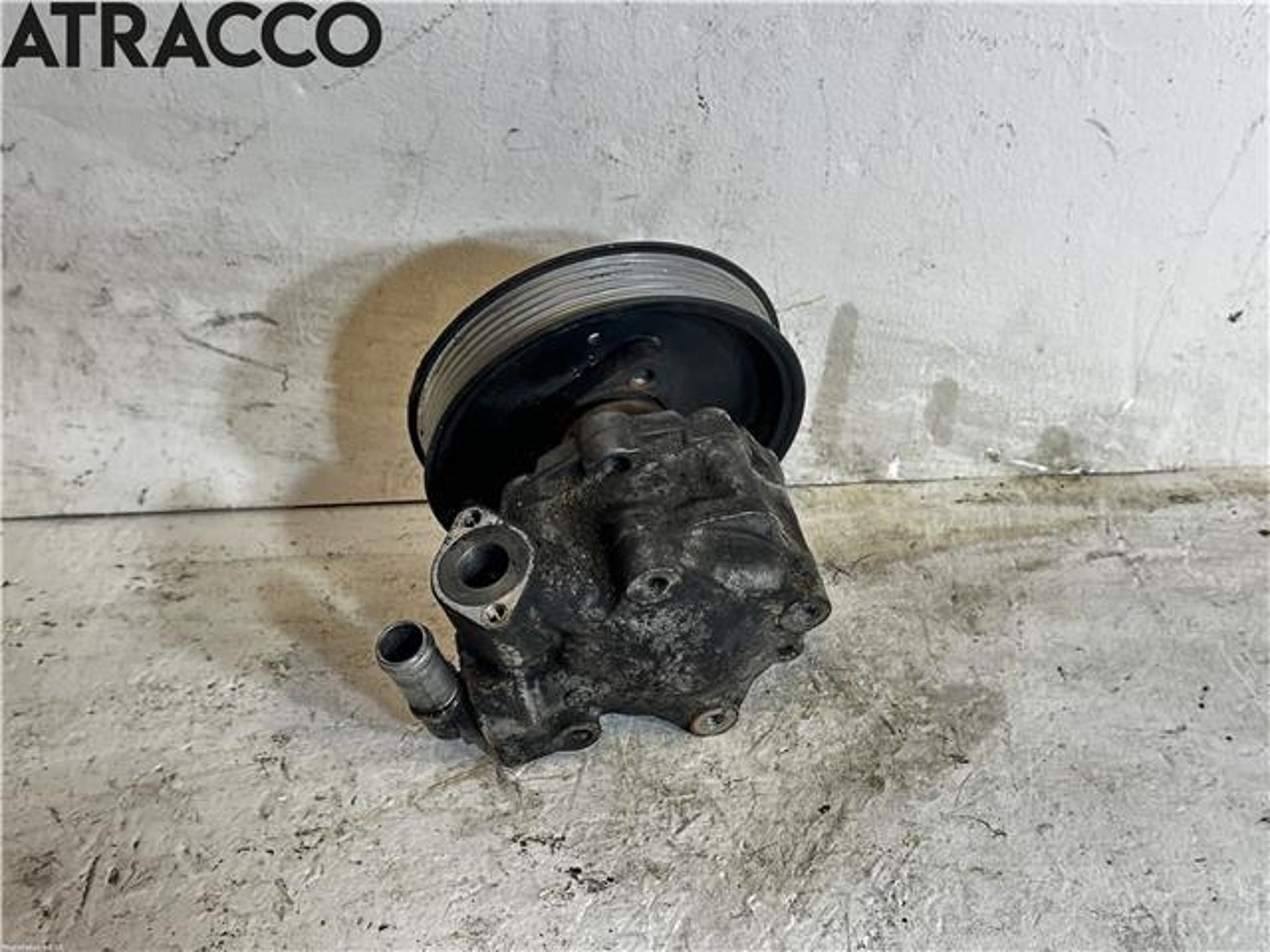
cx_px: 635
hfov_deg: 39.7
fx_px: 1761
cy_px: 476
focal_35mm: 48
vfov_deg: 30.3
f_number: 1.78
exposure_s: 1/50
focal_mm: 6.86
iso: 200
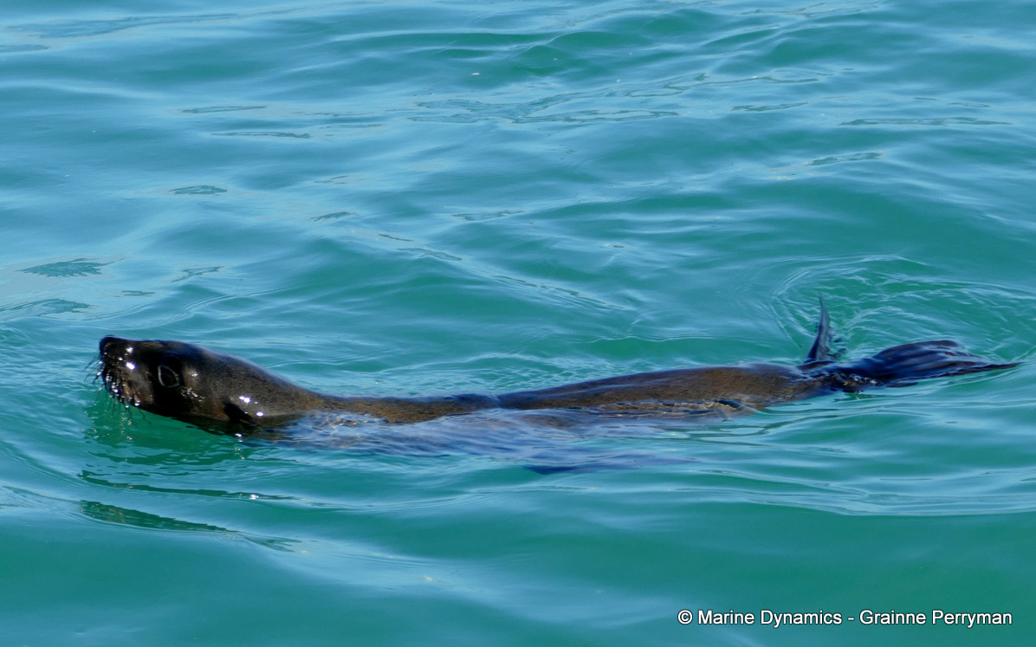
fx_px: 6239
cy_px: 303
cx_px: 517
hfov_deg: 9.5
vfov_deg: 5.9
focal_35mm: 221
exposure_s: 1/800
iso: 125
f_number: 4
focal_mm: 78.73
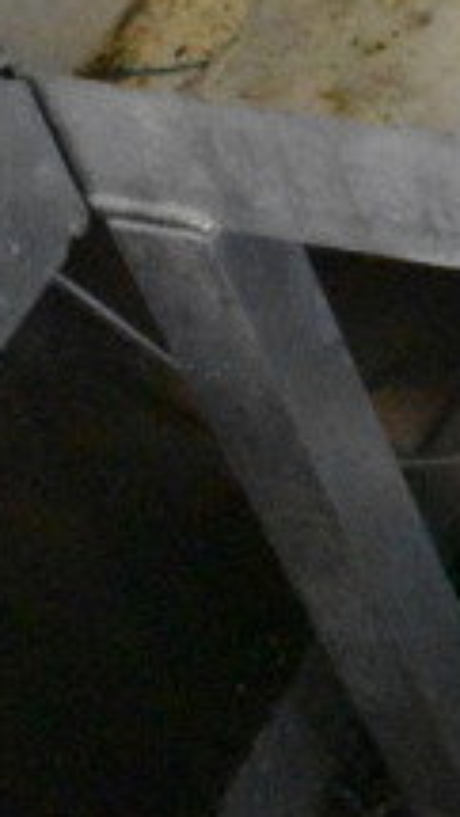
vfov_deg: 18.4
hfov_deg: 9.5
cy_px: 211
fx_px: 2514
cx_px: 1023
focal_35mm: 116
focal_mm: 26
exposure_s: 1/40
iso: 18000
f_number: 4
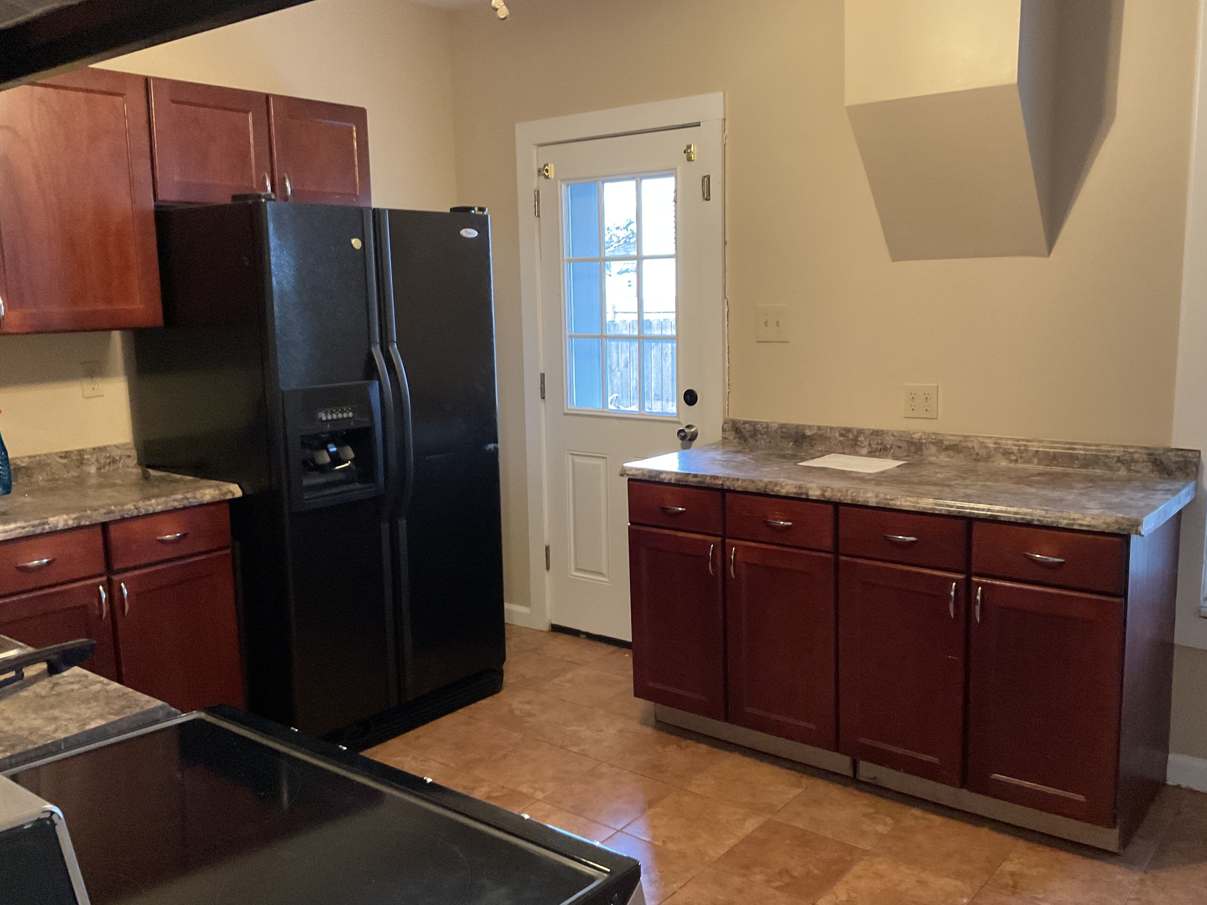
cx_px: 630
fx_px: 1081
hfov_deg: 58.3
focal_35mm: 31
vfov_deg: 45.4
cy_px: 461
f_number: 1.8
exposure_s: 1/30
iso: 400
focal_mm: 3
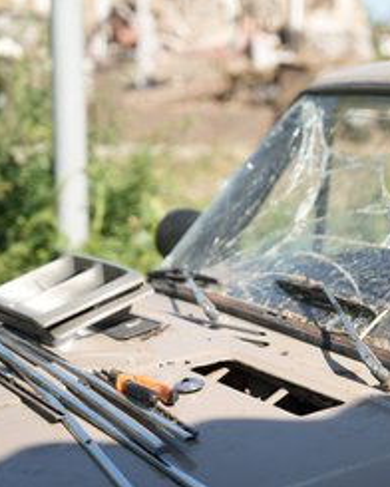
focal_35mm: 86
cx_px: 386
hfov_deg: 17.5
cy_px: 228
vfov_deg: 22.2
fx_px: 1241
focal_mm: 56
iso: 100
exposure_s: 1/125
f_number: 2.8
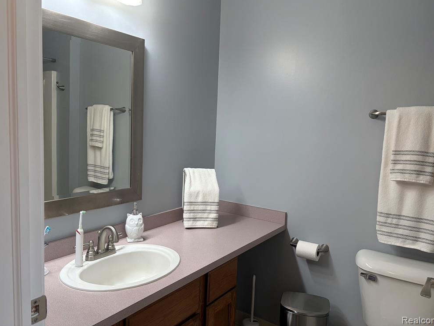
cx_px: 221
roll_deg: -2.6
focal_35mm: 27
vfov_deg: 51.4
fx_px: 339
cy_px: 158
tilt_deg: -5.5
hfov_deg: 65.3
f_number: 1.6
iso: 125
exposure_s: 1/120
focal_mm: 5.96
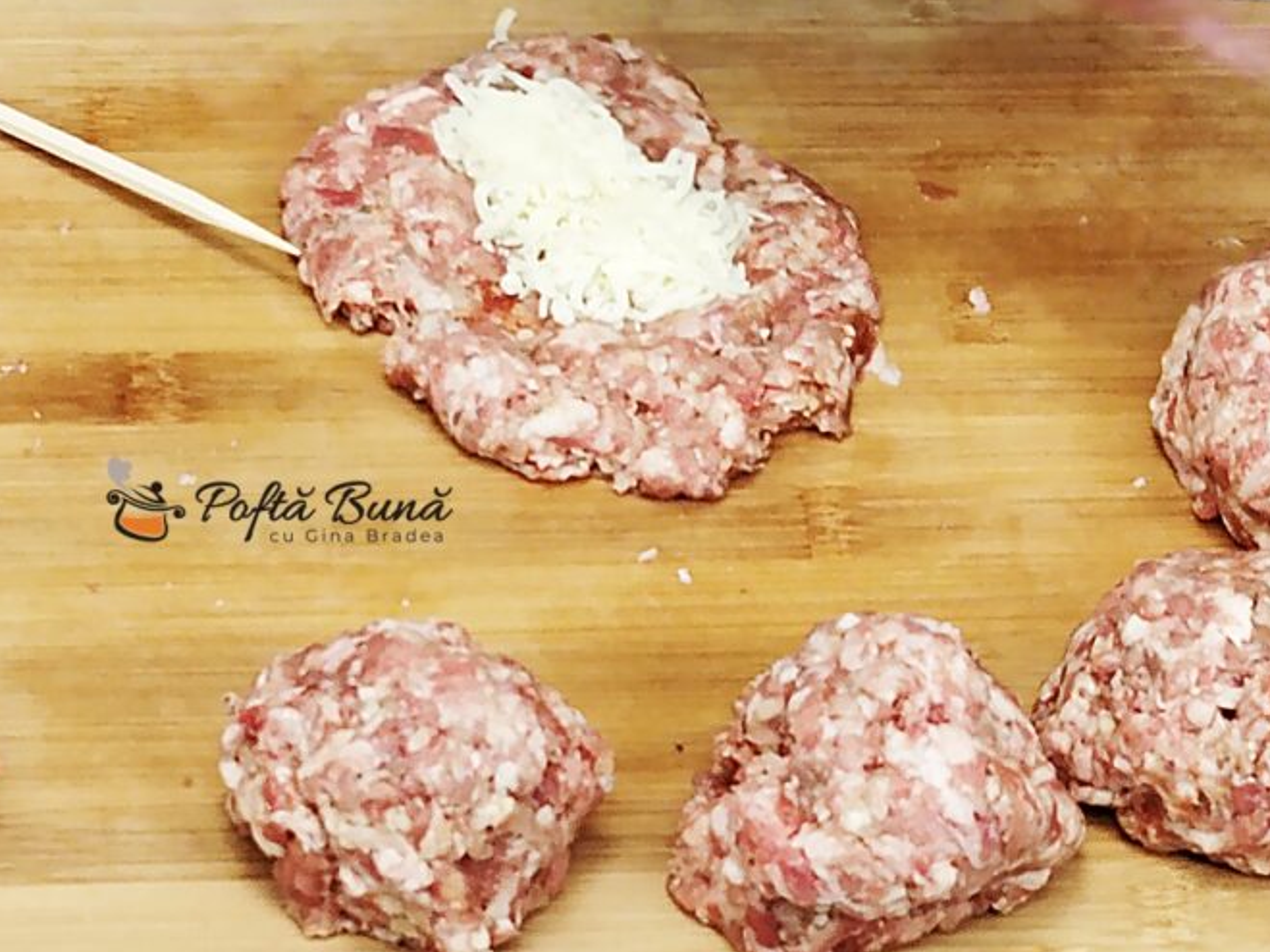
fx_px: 6199
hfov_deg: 11.7
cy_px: 471
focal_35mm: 169
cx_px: 628
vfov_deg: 8.8
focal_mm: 5.25
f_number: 1.75
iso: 444
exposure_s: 1/50
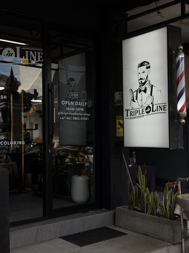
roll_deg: +0.8
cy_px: 126
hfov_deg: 30.3
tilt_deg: +0.9
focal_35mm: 48
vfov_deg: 39.7
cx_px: 94
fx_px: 349
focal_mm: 6.76
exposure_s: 1/1642
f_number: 1.78
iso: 64
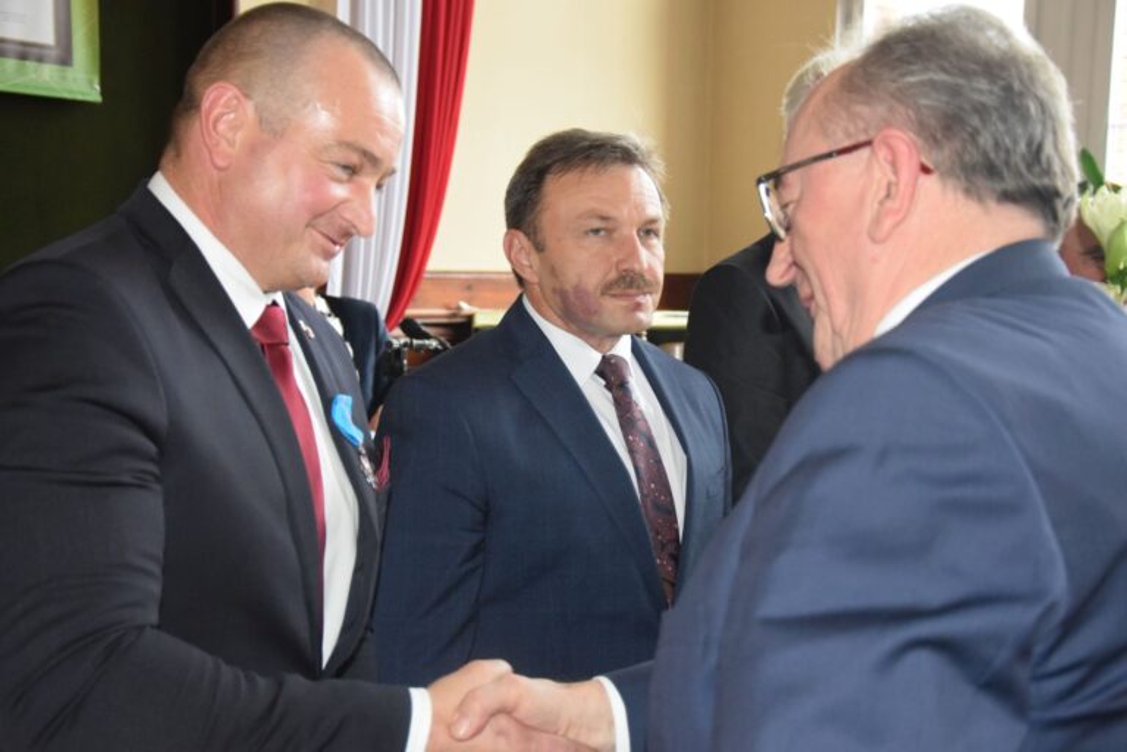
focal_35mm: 51
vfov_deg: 26.5
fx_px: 1596
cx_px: 564
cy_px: 376
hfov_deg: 38.9
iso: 3200
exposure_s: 1/60
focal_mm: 34
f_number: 4.2
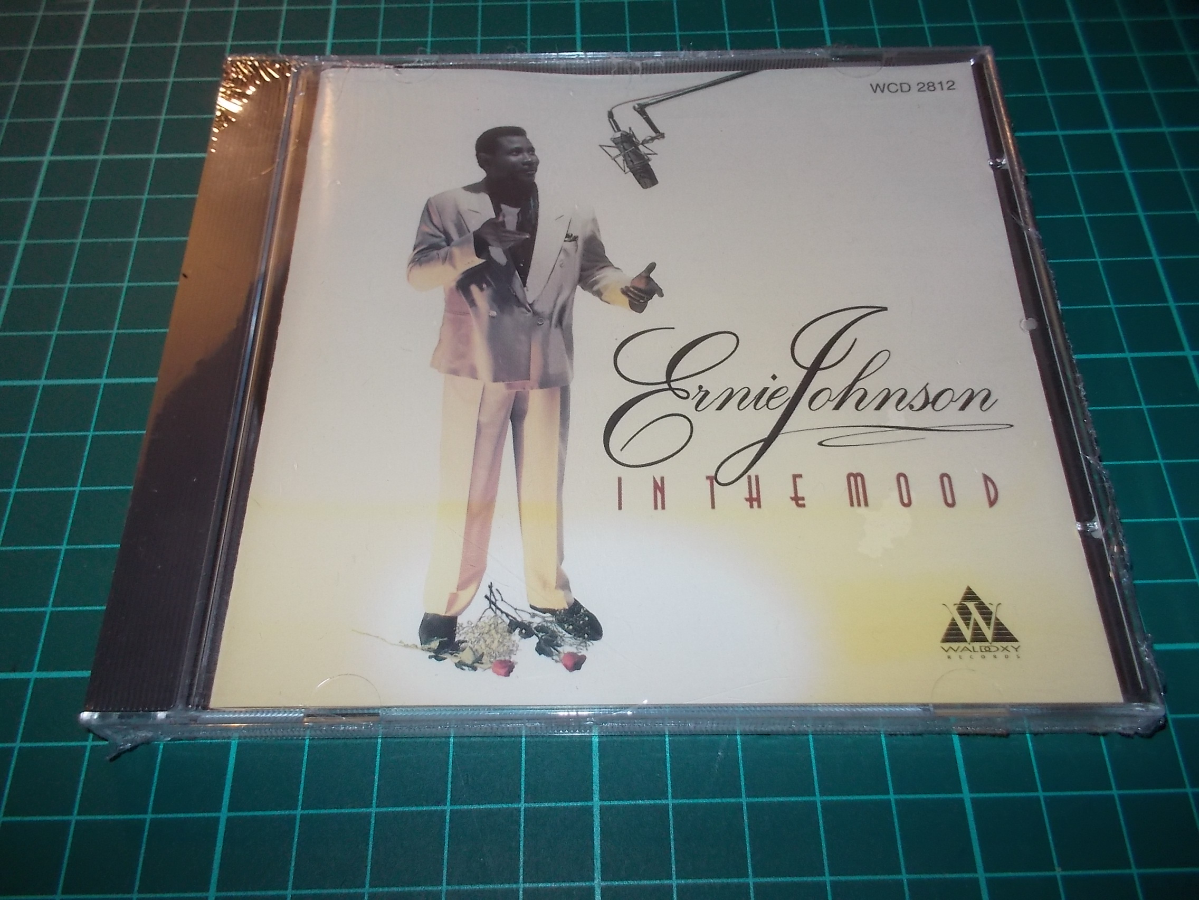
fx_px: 1004
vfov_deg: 48.2
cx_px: 600
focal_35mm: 29
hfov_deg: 61.7
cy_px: 450
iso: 200
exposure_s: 1/30
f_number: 3.3
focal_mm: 4.1
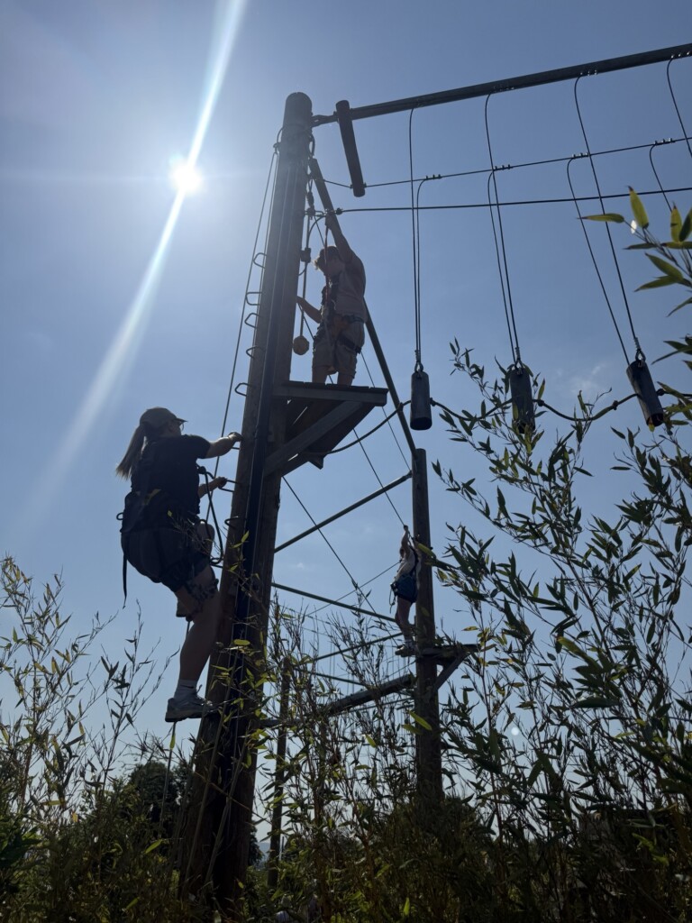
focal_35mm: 24
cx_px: 346
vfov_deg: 71.6
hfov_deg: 56.8
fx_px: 640
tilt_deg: +31.7
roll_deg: -0.4
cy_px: 462
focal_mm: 6.76
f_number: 1.78
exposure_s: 1/17544
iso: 64
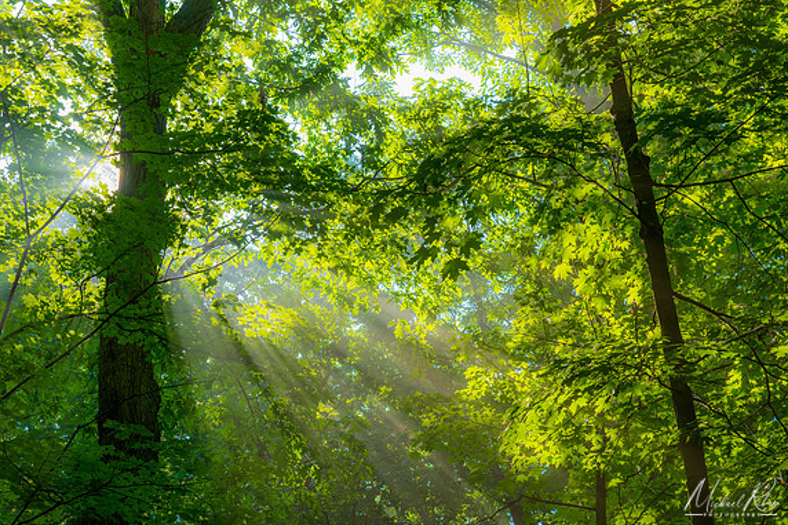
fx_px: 1554
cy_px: 262
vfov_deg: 19.2
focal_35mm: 71
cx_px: 393
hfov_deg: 28.5
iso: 64
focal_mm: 70
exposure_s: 1/30
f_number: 11
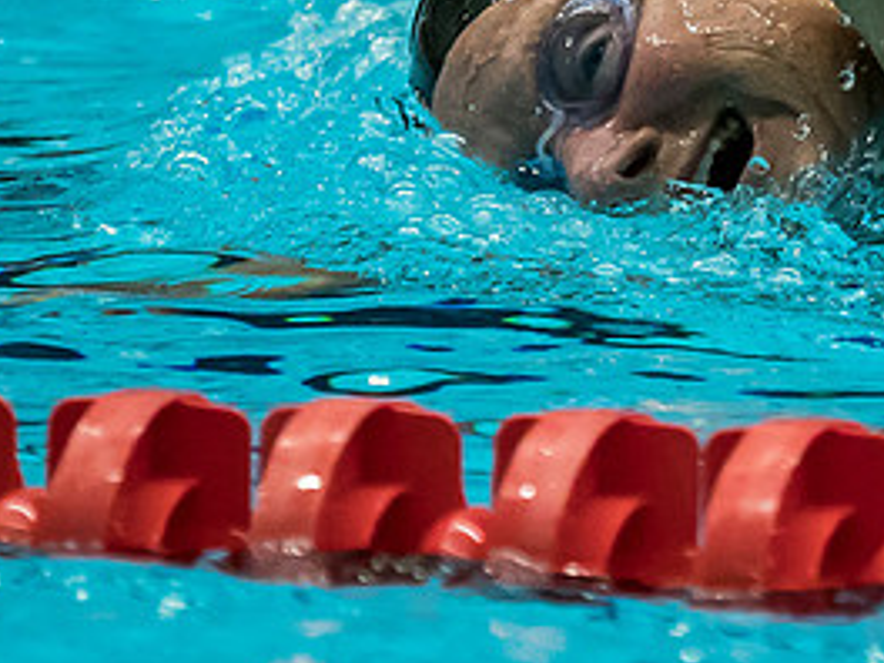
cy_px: 193
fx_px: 29496
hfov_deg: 1.7
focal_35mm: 1155
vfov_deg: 1.3
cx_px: 963
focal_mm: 150
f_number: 2.8
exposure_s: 1/1000
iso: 2500
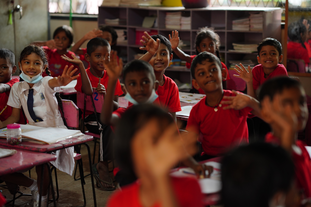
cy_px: 104
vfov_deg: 16.1
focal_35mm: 85
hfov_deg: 23.9
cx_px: 156
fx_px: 734
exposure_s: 1/250
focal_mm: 85
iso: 800
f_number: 2
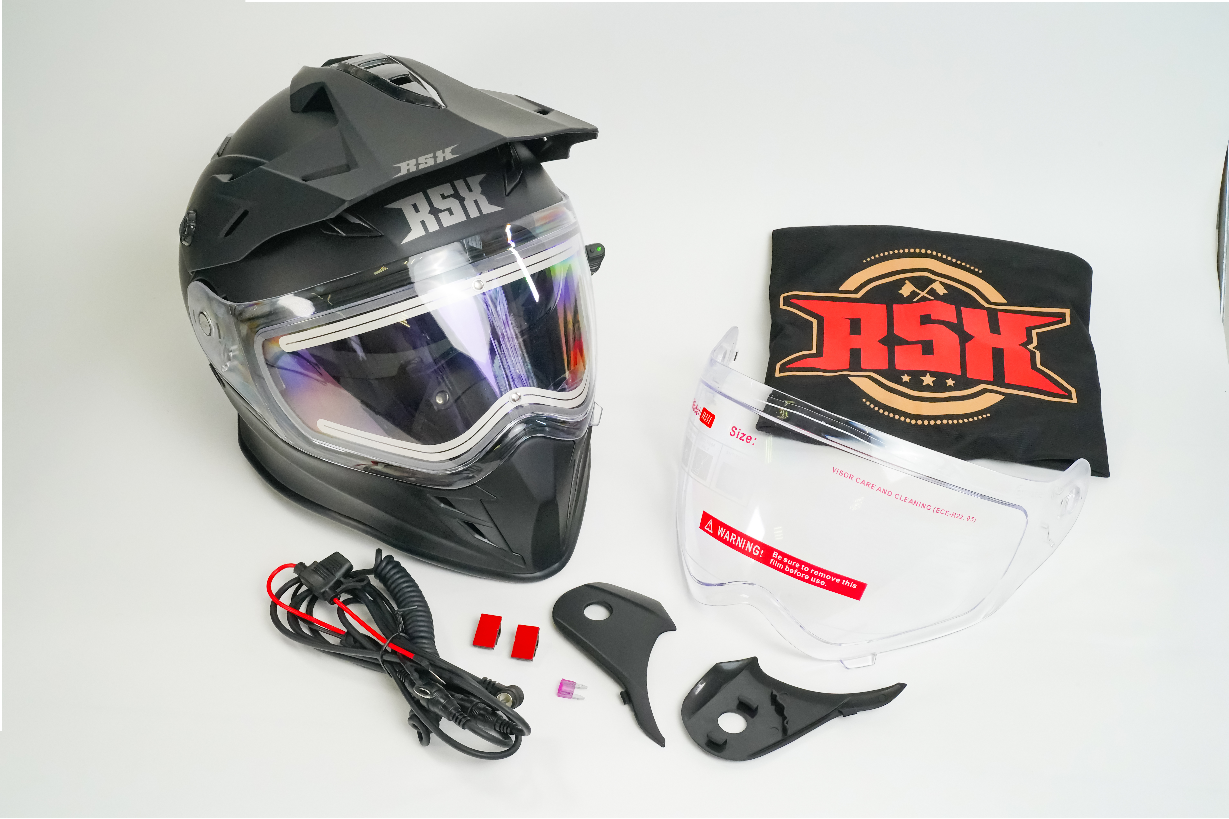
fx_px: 1331
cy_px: 410
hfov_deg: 49.6
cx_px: 614
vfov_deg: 34.2
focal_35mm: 39
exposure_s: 1/100
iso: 5000
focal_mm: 39
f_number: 22
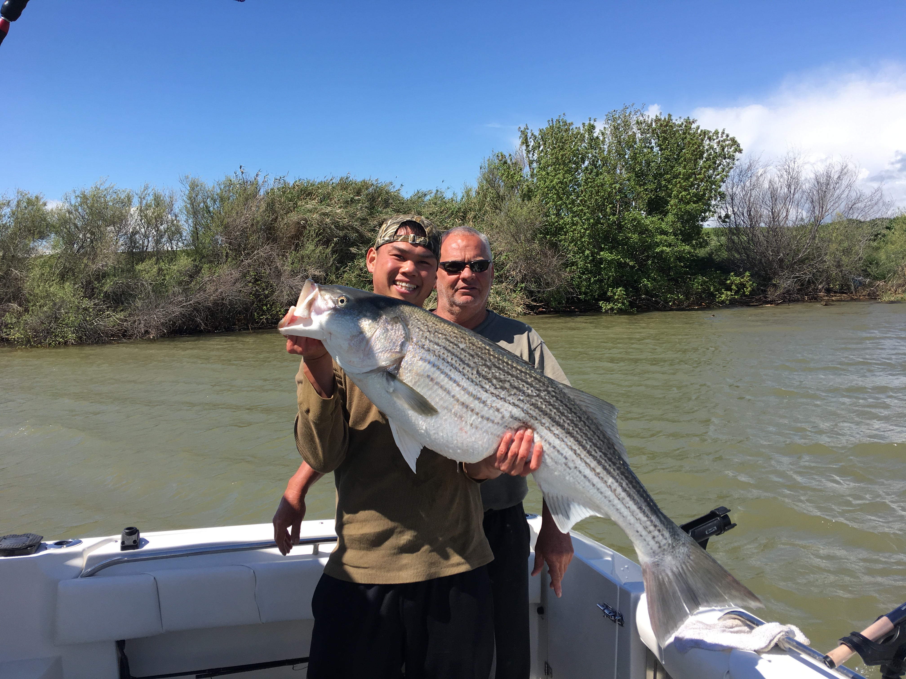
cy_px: 340
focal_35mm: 29
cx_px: 453
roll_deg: +3.3
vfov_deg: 48.2
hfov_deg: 61.7
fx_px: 759
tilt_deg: -3.4
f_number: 2.2
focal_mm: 4.15
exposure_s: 1/1261
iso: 25
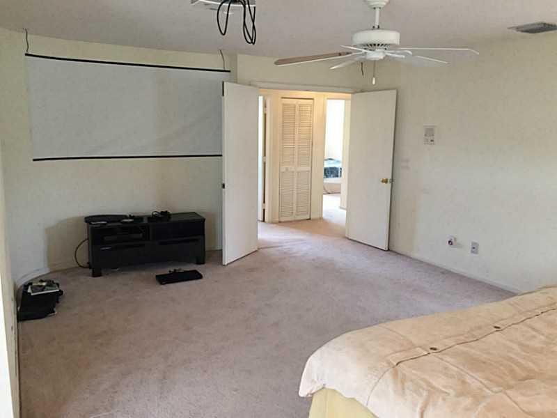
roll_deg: -1.2
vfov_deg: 48.2
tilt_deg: -9.4
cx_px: 278
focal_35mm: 29
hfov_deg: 61.7
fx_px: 467
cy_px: 209
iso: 160
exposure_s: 1/30
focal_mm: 4.15
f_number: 2.2
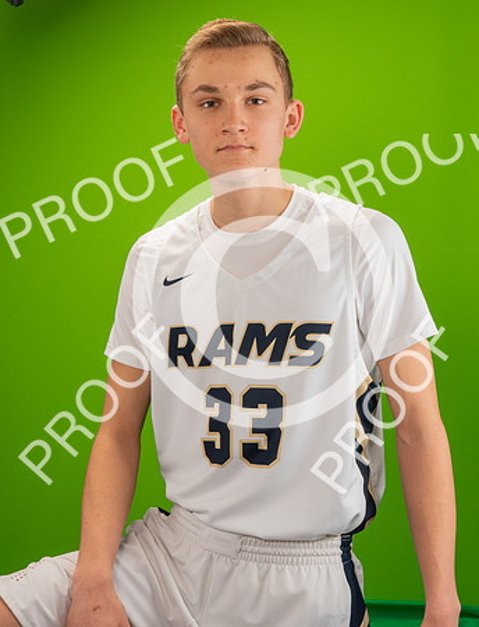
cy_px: 299
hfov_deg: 23.5
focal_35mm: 63
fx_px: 1152
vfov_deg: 30.4
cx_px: 236
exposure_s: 1/60
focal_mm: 42
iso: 800
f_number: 18
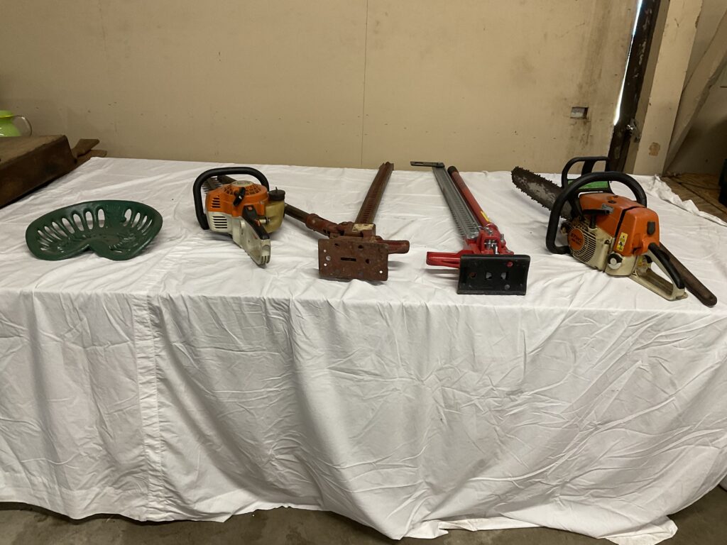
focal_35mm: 29
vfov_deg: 48.2
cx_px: 364
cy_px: 272
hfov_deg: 61.7
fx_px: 609
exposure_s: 1/60
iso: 80
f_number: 1.8
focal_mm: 3
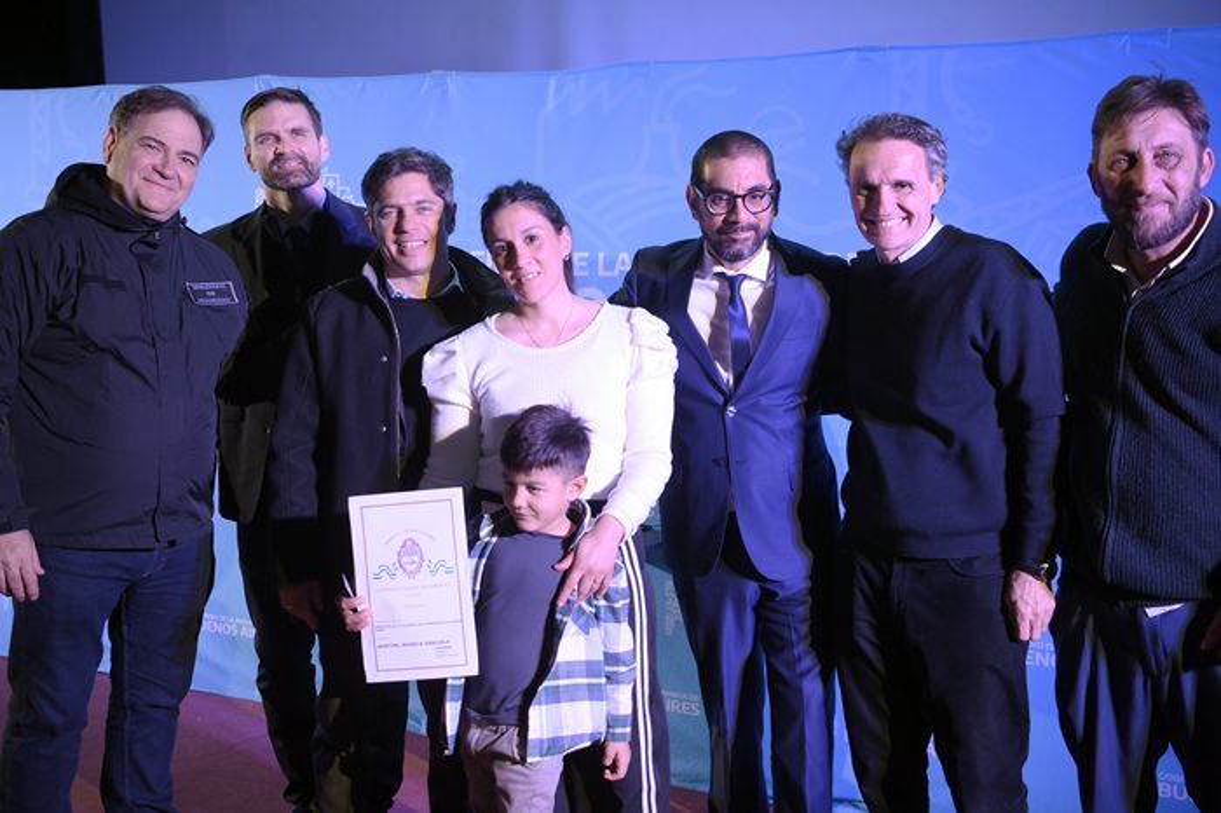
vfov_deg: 31.9
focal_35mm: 42
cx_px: 610
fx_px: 1424
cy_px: 406
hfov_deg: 46.4
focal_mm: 42
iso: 1000
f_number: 3.2
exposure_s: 1/200
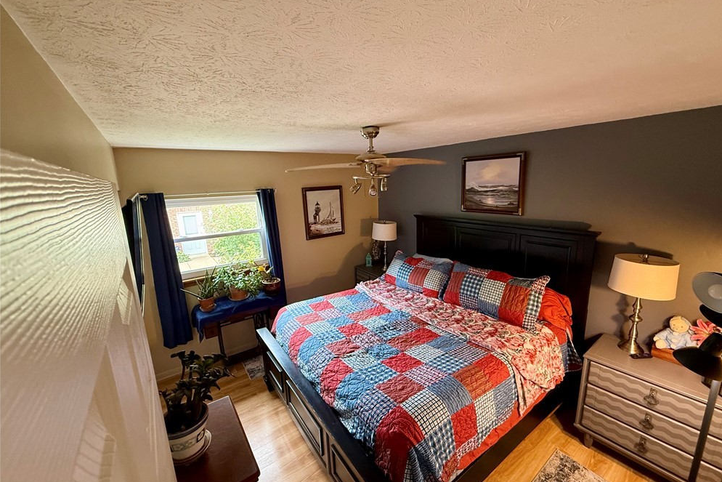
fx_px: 301
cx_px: 371
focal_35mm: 15
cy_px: 247
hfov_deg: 100.4
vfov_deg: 77.3
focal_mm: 2.22
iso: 320
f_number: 2.2
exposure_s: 1/60
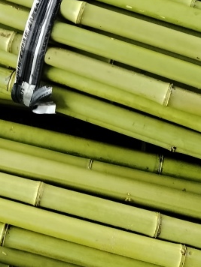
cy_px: 32
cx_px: 23
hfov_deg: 18.6
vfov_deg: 24.4
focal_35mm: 78
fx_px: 604
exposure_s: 1/100
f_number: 1.8
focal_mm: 4.25
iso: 422
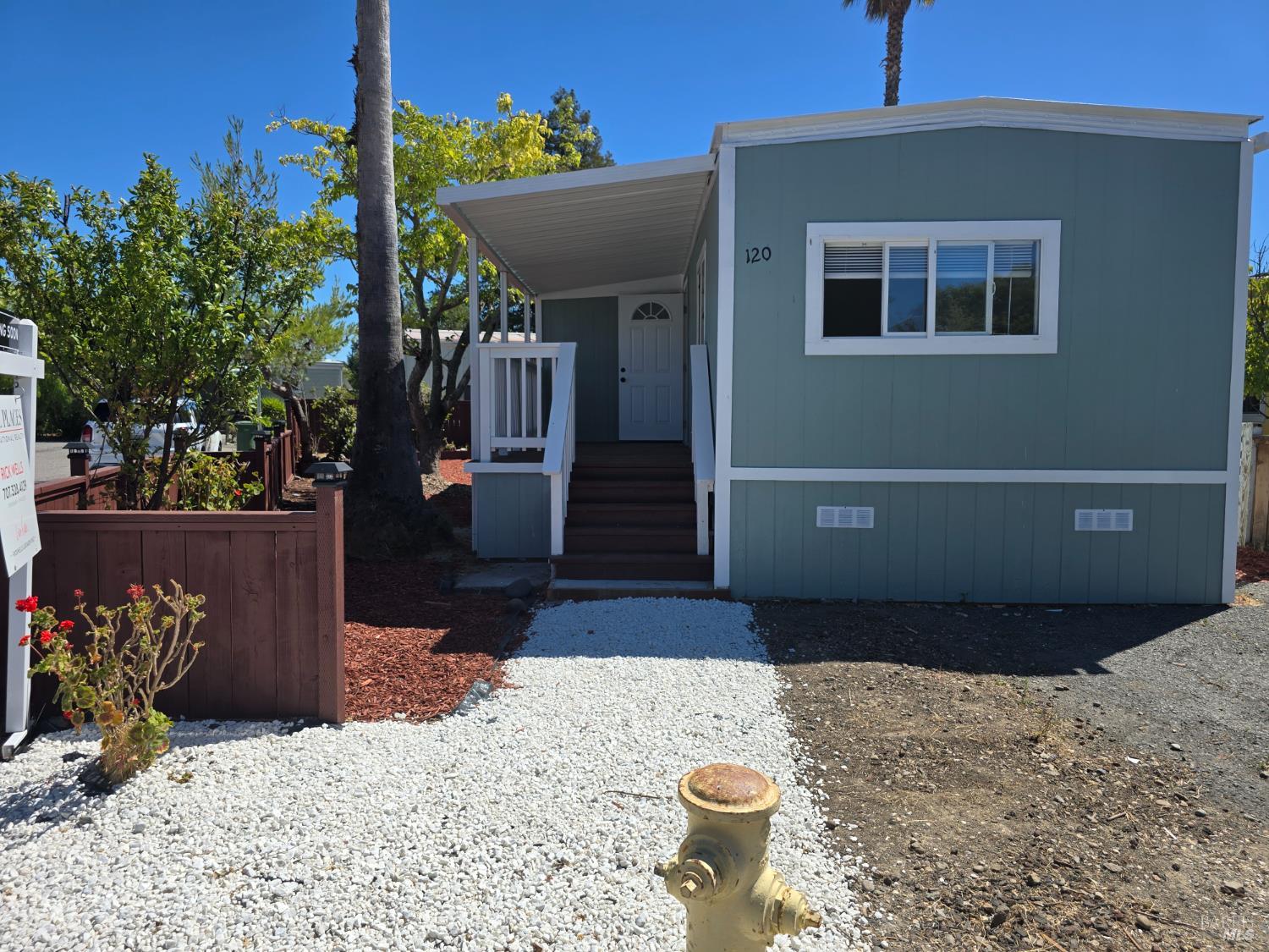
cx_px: 634
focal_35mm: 23
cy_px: 476
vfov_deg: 58.9
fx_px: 843
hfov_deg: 73.9
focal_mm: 6.3
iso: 12
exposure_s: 1/944
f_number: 1.7
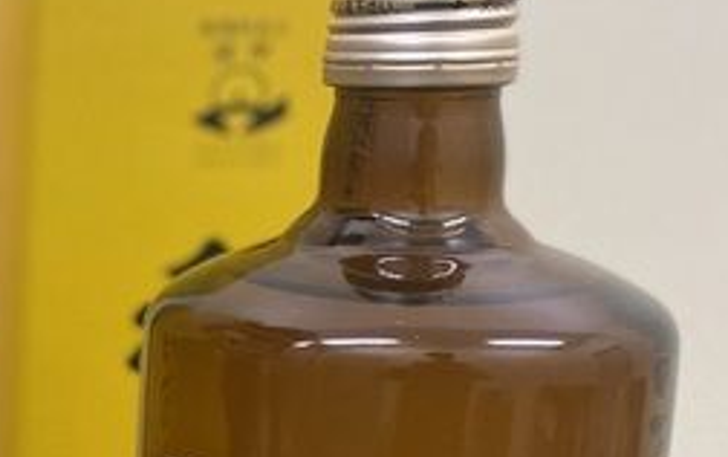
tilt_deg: -14.0
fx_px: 1767
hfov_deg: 19.9
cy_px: 473
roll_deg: +0.7
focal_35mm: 89
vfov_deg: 14.4
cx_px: -391
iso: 250
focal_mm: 4.25
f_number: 1.8
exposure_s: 1/60
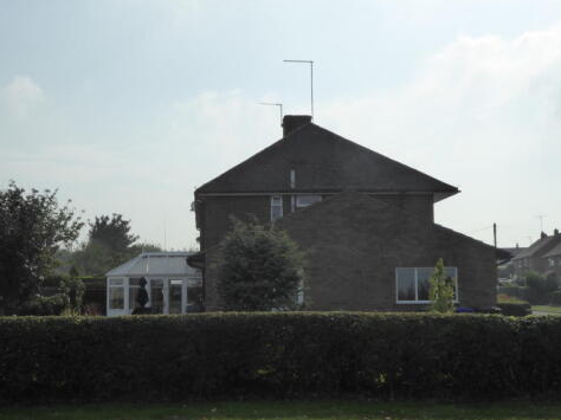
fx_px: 778
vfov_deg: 30.2
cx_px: 230
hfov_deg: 39.5
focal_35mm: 48
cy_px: 232
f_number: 7.1
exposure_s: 1/800
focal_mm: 6.7
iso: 200
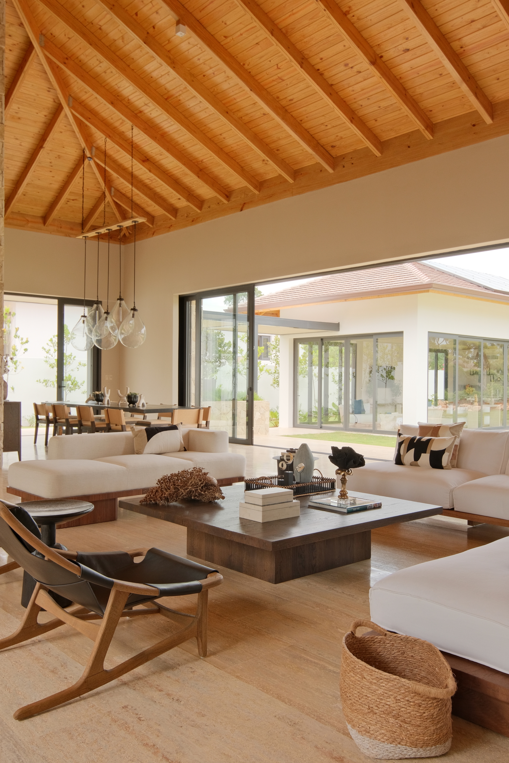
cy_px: 382
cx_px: 254
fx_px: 636
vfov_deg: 61.9
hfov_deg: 43.6
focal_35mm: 30
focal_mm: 20
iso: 640
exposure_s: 1/80
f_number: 8
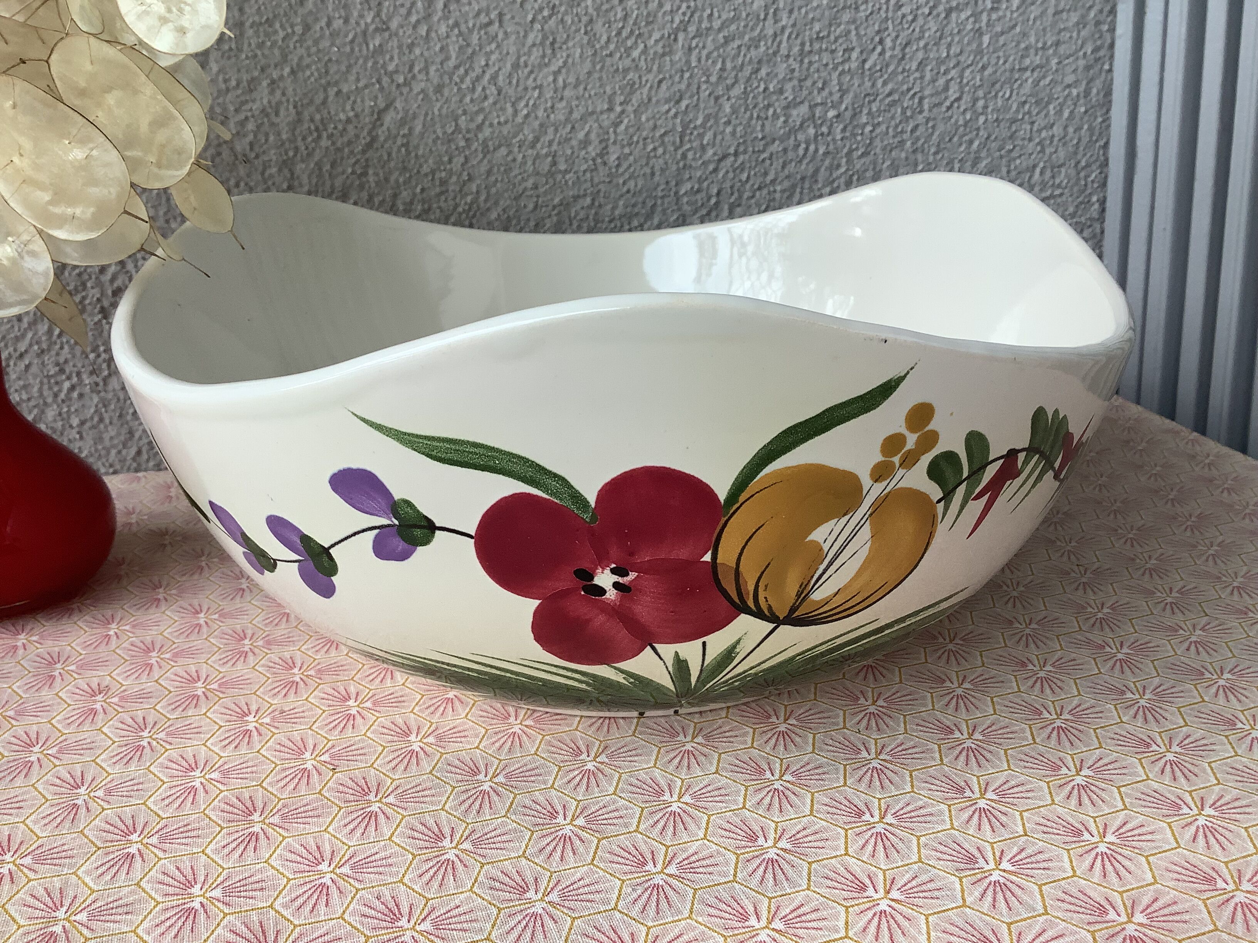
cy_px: 472
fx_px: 1127
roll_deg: +2.1
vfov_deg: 45.4
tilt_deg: -15.3
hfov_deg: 58.4
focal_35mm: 31
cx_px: 629
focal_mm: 3.3
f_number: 2.4
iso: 40
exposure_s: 1/120
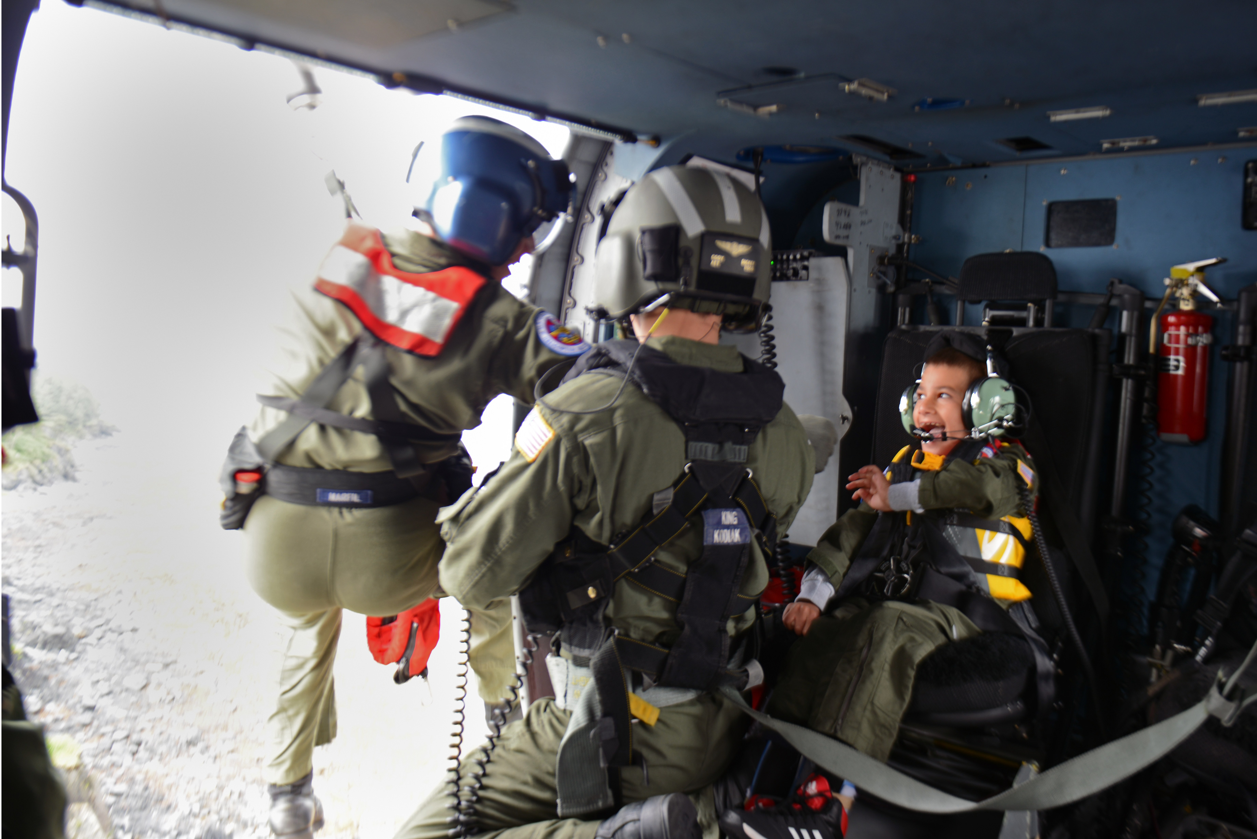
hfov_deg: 65.5
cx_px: 628
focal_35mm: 28
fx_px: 978
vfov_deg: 46.4
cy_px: 420
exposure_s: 1/60
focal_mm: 28
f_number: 5.6
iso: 160
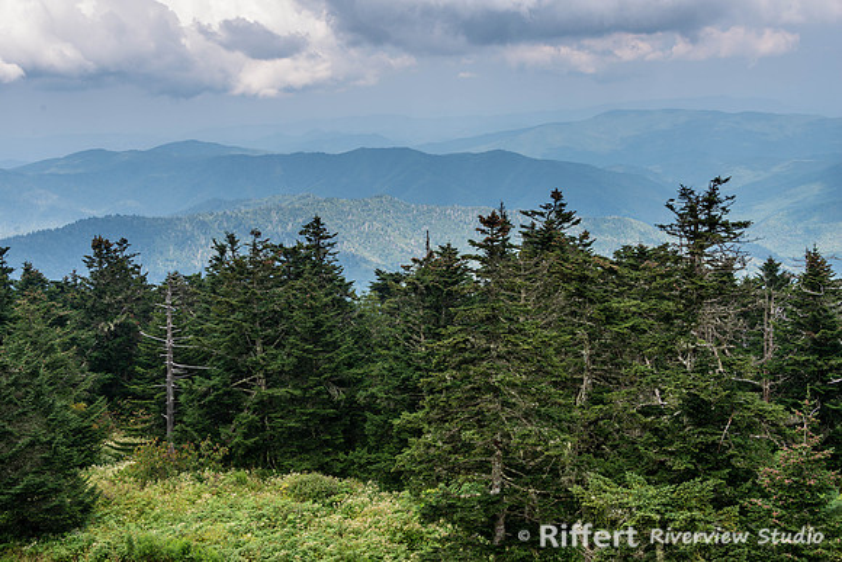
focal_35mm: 45
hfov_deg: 43.6
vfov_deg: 29.9
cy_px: 281
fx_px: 1053
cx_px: 421
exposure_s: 1/100
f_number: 8
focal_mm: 45
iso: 100
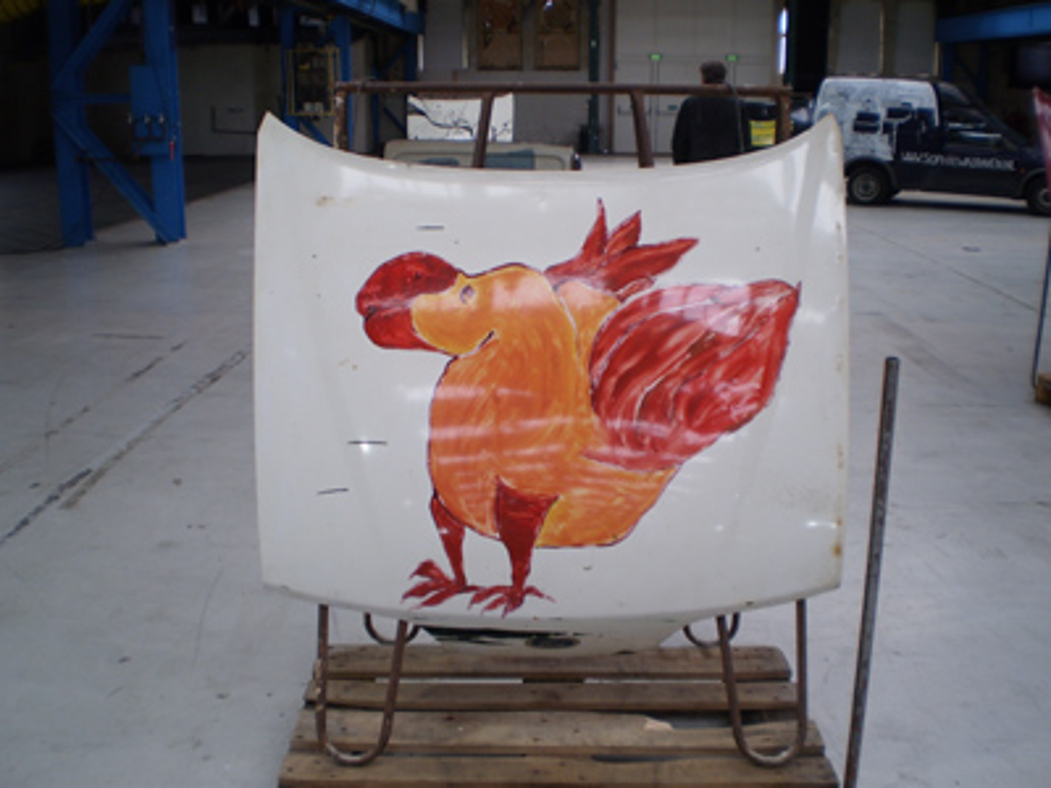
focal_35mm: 36
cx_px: 526
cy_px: 394
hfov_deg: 51.4
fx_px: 1093
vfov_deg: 39.7
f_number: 3.1
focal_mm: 6.3
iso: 64
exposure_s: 1/100
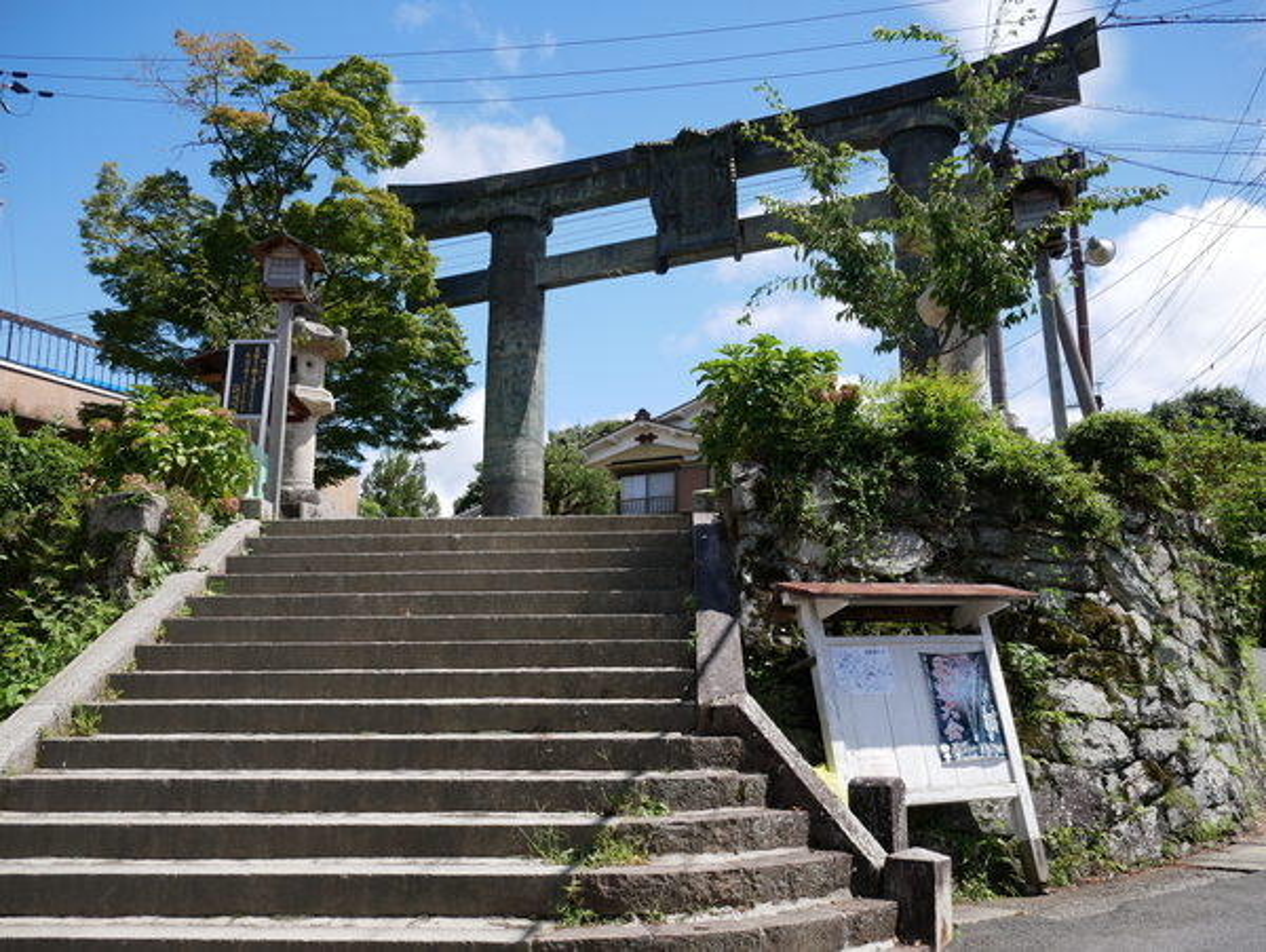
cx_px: 633
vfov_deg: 41.8
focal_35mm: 34
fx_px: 1244
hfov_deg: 53.9
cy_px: 476
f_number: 7.1
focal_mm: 17
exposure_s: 1/400
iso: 200
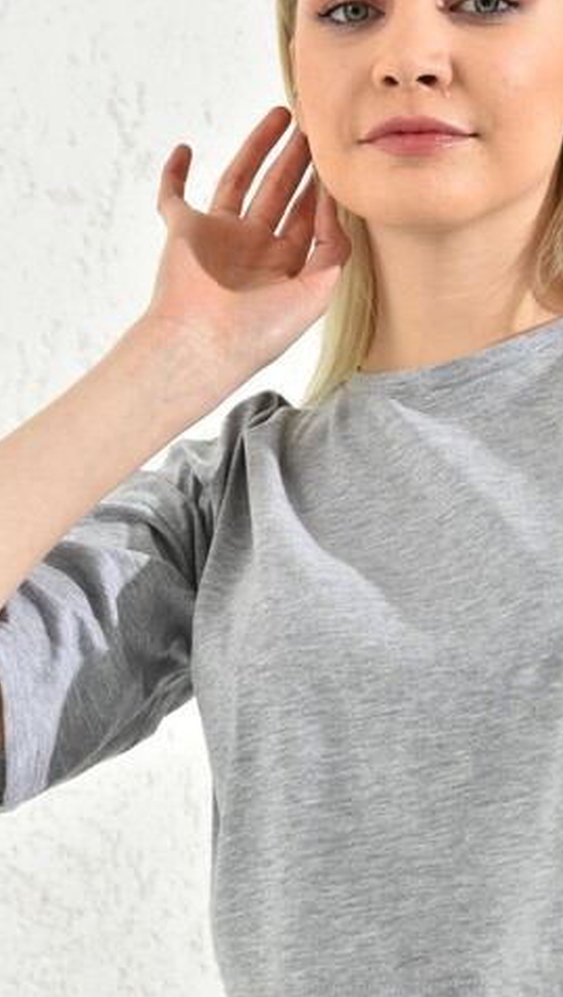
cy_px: 431
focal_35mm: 79
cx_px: 506
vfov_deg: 26.8
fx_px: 2093
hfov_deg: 15.2
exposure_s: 1/160
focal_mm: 48
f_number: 7.1
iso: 100
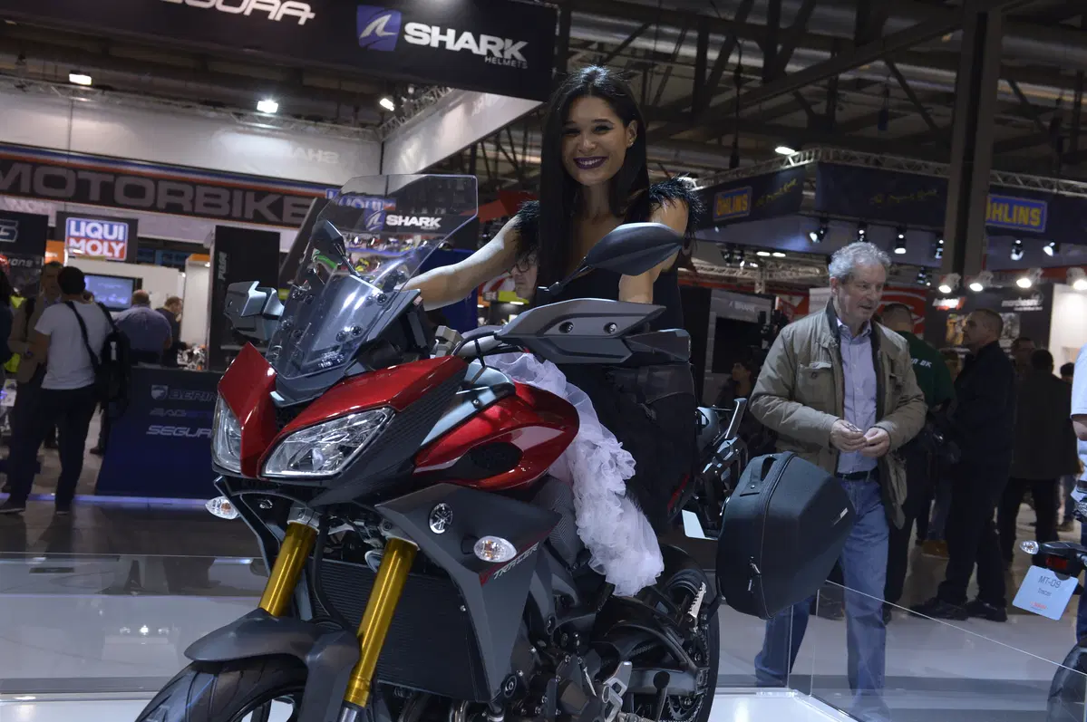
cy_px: 361
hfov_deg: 46.4
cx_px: 544
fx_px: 1267
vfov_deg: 31.8
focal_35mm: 42
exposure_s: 1/160
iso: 1000
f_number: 6.3
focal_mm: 42
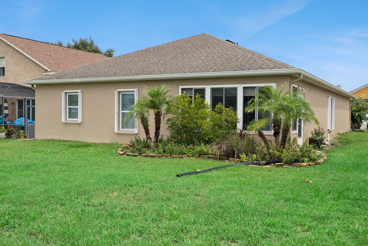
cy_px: 123
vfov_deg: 37.9
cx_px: 184
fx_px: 358
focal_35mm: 35
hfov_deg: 54.4
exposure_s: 1/1250
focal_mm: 35
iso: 800
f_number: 10
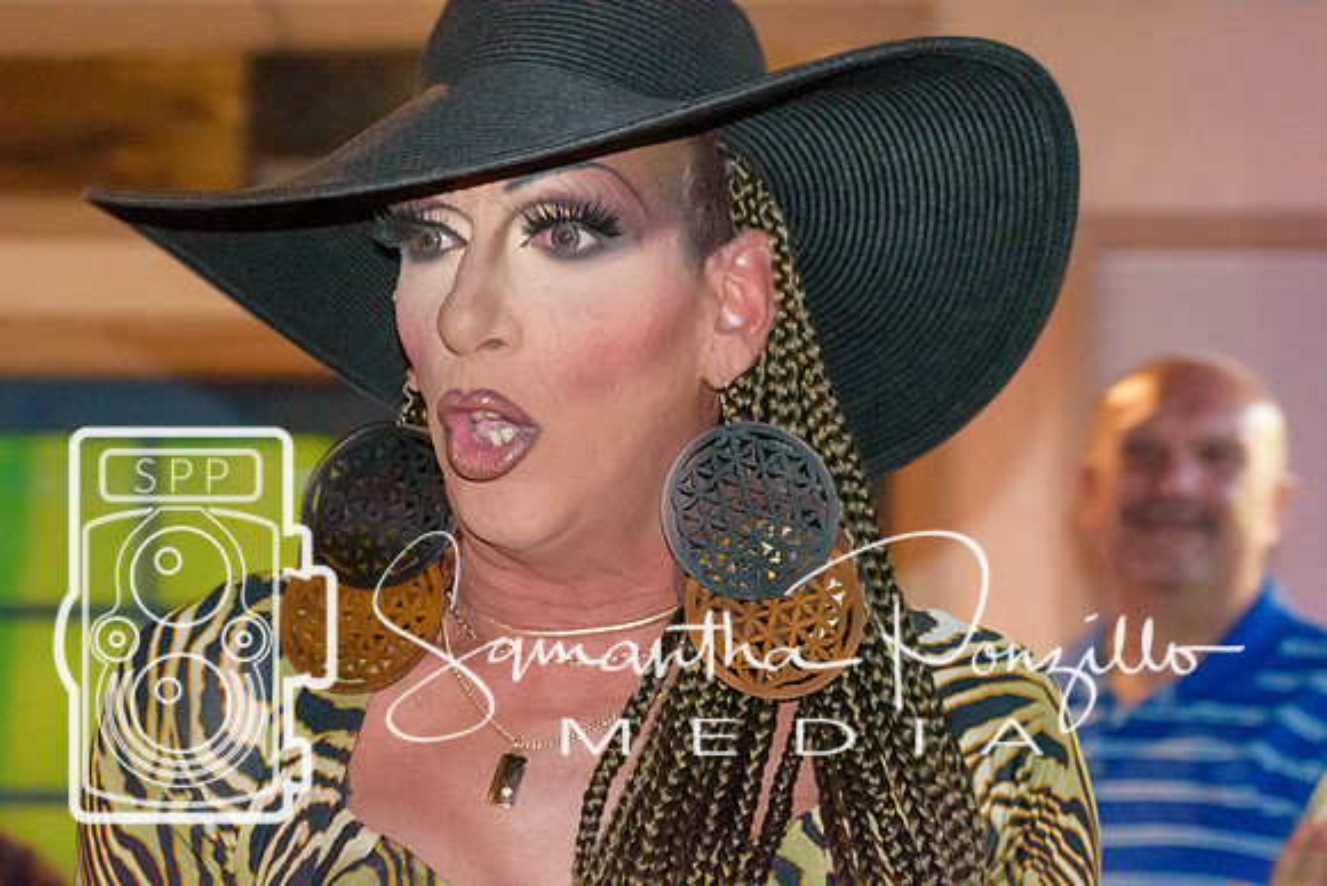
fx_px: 3871
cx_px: 664
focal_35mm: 105
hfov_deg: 19.5
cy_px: 443
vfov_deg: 13.0
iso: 6400
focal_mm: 70
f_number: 4.5
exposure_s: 1/60
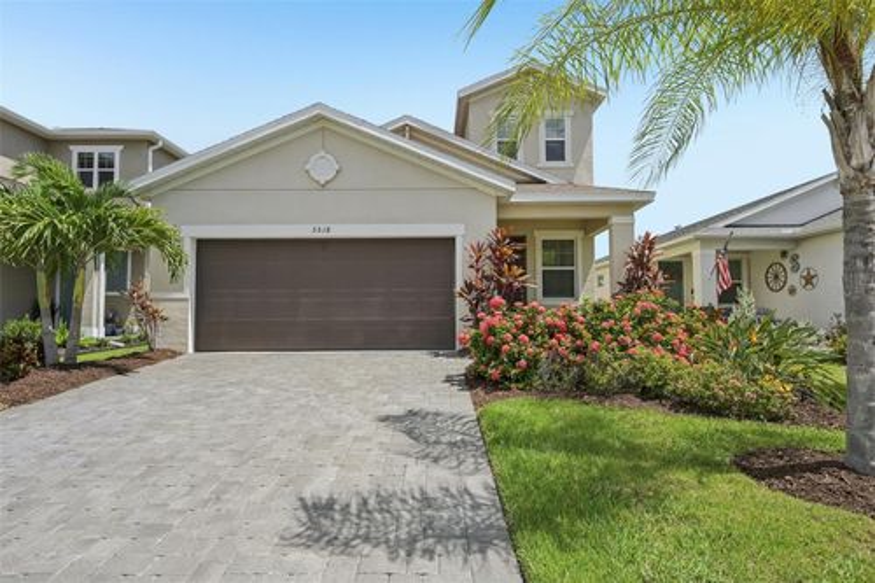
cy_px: 292
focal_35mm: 20
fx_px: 474
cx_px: 438
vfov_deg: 63.2
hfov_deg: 85.4
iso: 400
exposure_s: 1/1000
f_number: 8
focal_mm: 19.5
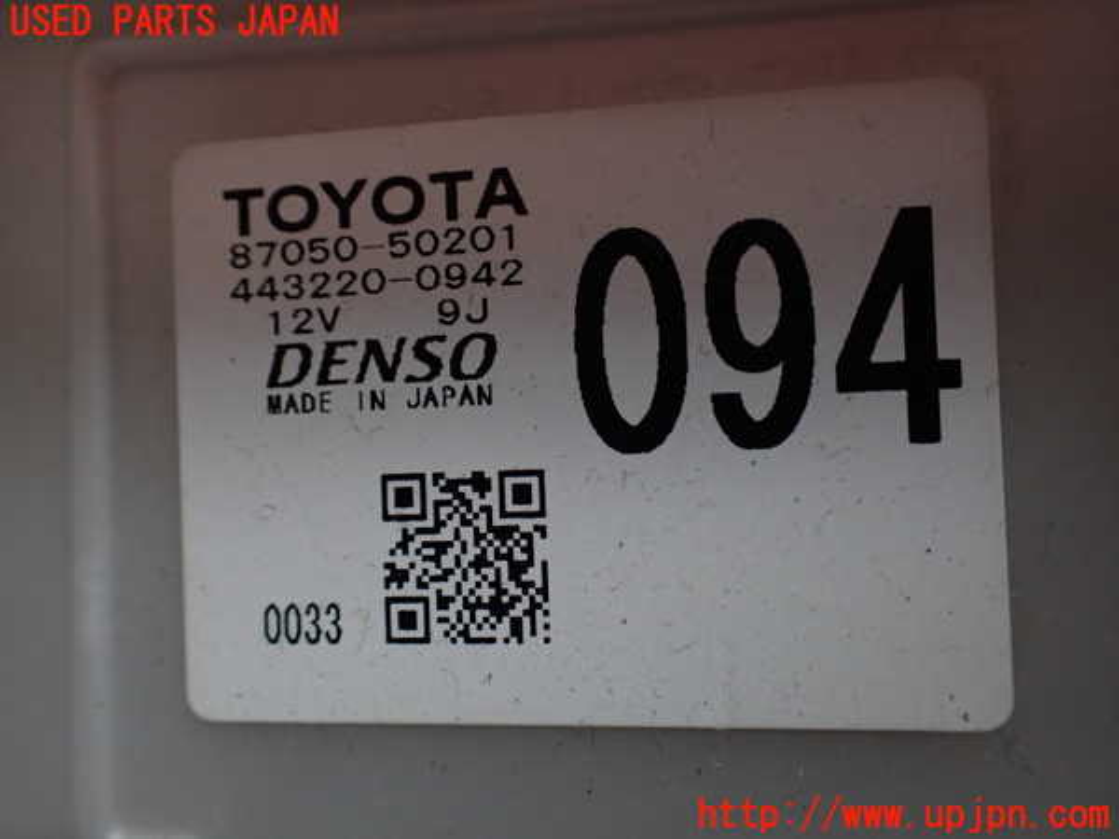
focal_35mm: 30
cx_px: 560
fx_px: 970
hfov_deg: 60.0
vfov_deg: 46.8
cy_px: 420
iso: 250
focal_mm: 5.4
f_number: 2.3
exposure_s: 1/125
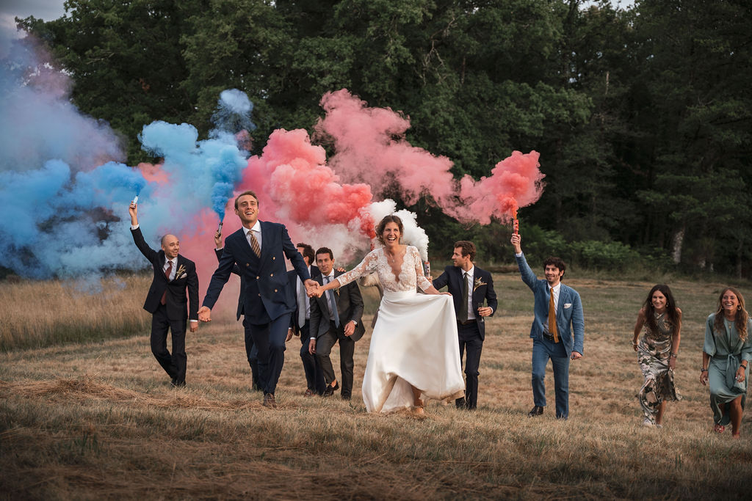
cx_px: 376
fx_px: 1059
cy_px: 250
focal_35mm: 51
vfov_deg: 26.6
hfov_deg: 39.1
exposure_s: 1/250
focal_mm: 50.7
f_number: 2.8
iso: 160
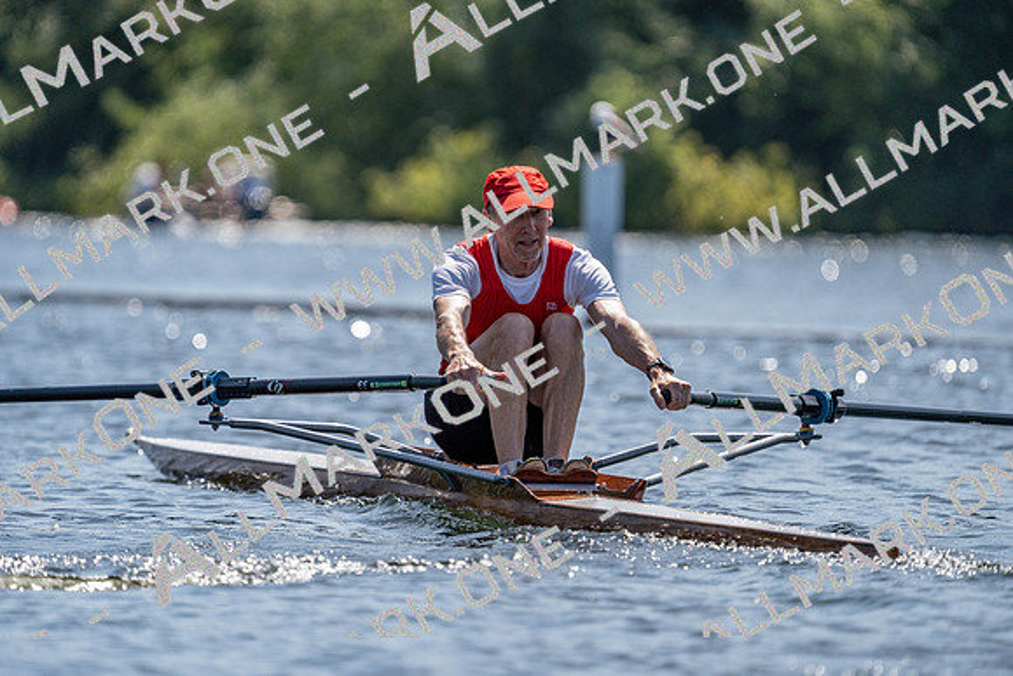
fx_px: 13650
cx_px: 506
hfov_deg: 4.3
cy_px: 338
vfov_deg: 2.8
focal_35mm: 485
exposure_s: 1/2000
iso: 200
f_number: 6.3
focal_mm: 485
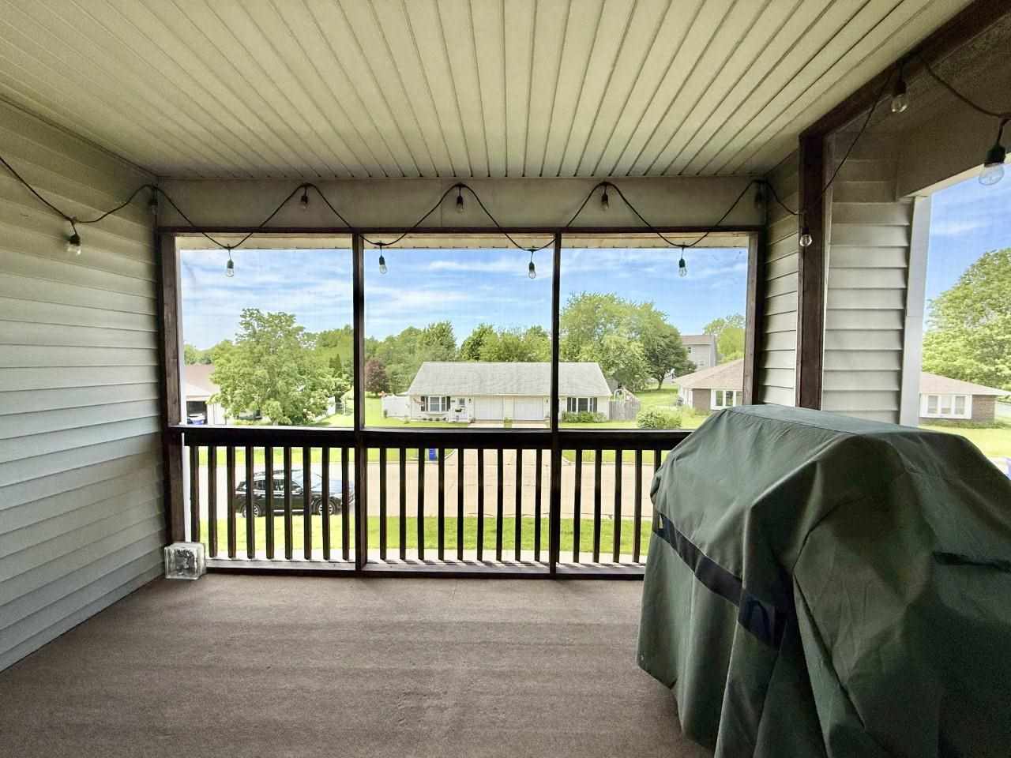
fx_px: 409
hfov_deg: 102.1
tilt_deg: -3.1
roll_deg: -0.4
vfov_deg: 85.7
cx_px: 506
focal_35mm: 14
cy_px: 379
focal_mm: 2.22
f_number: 2.2
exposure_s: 1/970
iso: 50
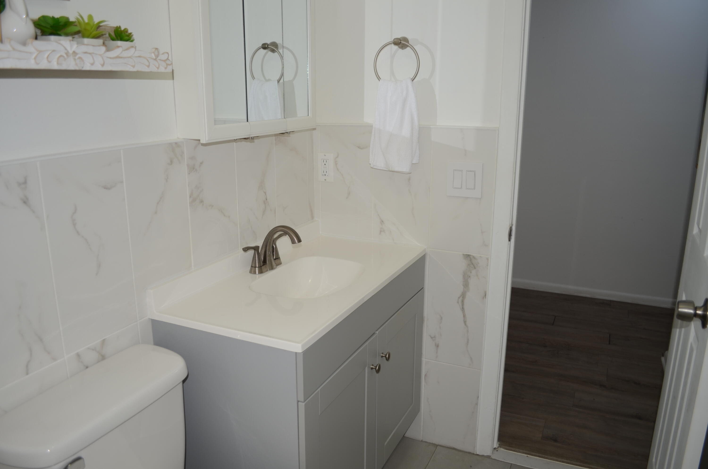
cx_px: 354
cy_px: 234
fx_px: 530
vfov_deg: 47.7
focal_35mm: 27
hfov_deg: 67.5
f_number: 3.5
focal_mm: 18
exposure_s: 1/60
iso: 100
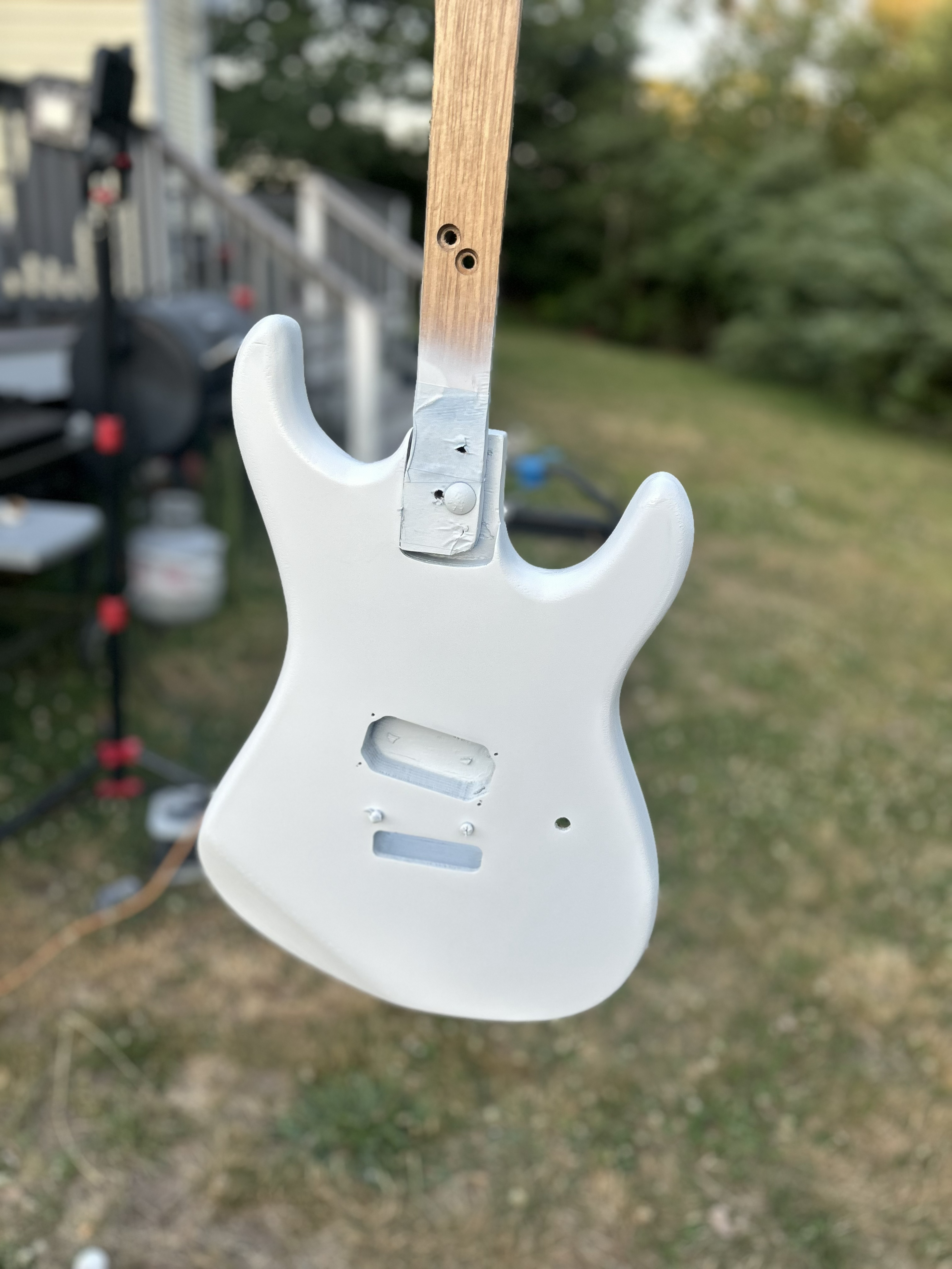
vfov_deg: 67.3
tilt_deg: -21.0
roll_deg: -3.1
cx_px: 476
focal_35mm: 26
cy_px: 634
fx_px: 953
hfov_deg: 53.1
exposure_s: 1/139
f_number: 1.5
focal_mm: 5.7
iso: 32
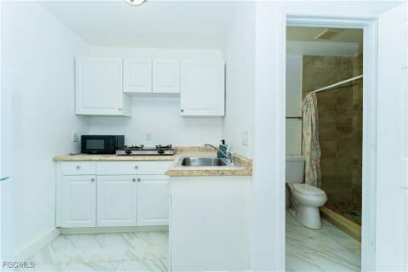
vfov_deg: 81.2
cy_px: 136
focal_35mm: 14
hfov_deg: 104.3
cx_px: 204
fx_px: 159
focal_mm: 14
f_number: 5.6
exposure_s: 1/125
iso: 200
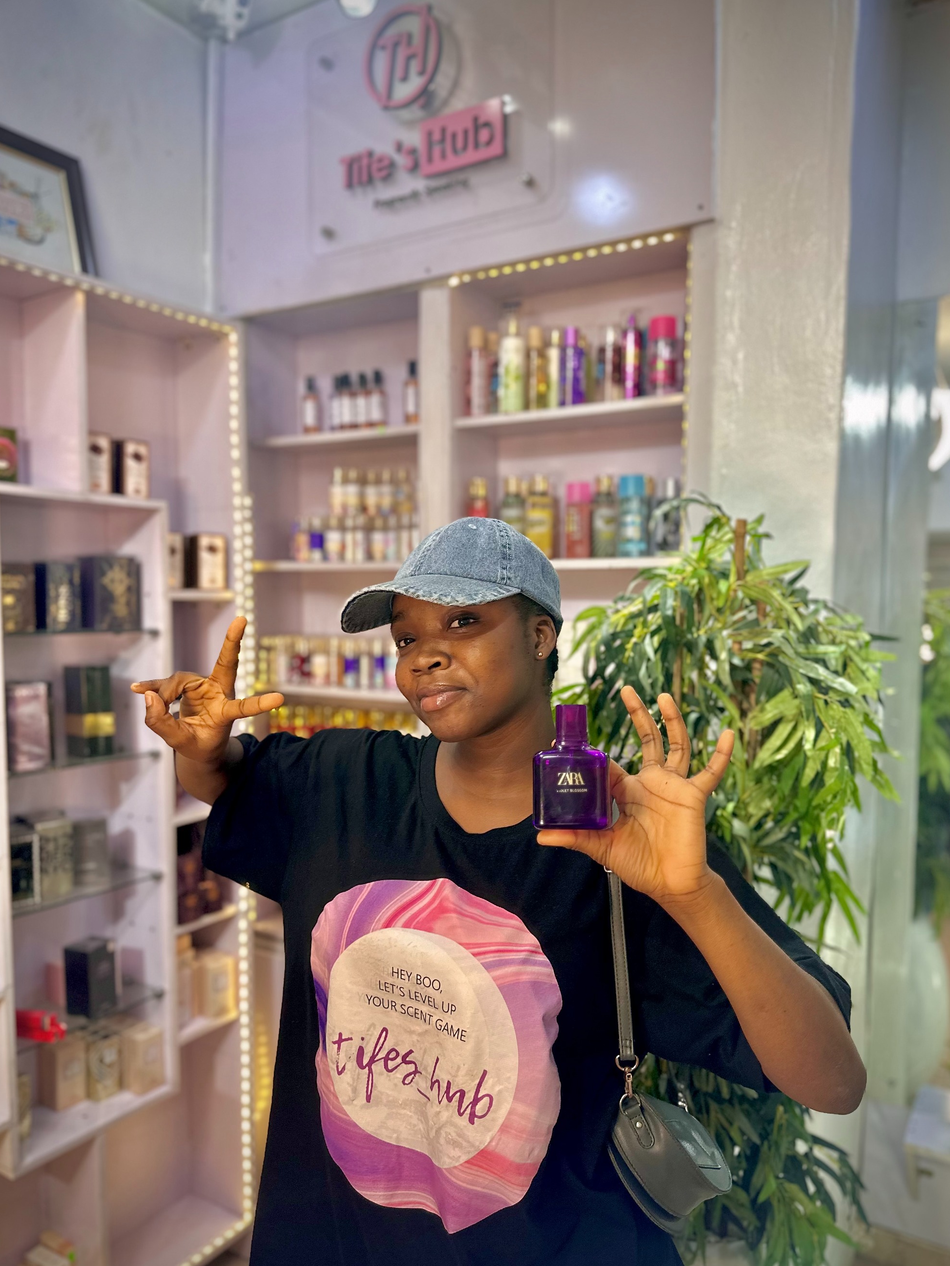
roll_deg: -1.0
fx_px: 915
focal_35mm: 25
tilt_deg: -3.7
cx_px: 485
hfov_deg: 54.9
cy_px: 649
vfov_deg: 69.4
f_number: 1.78
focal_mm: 6.86
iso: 50
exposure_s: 1/108
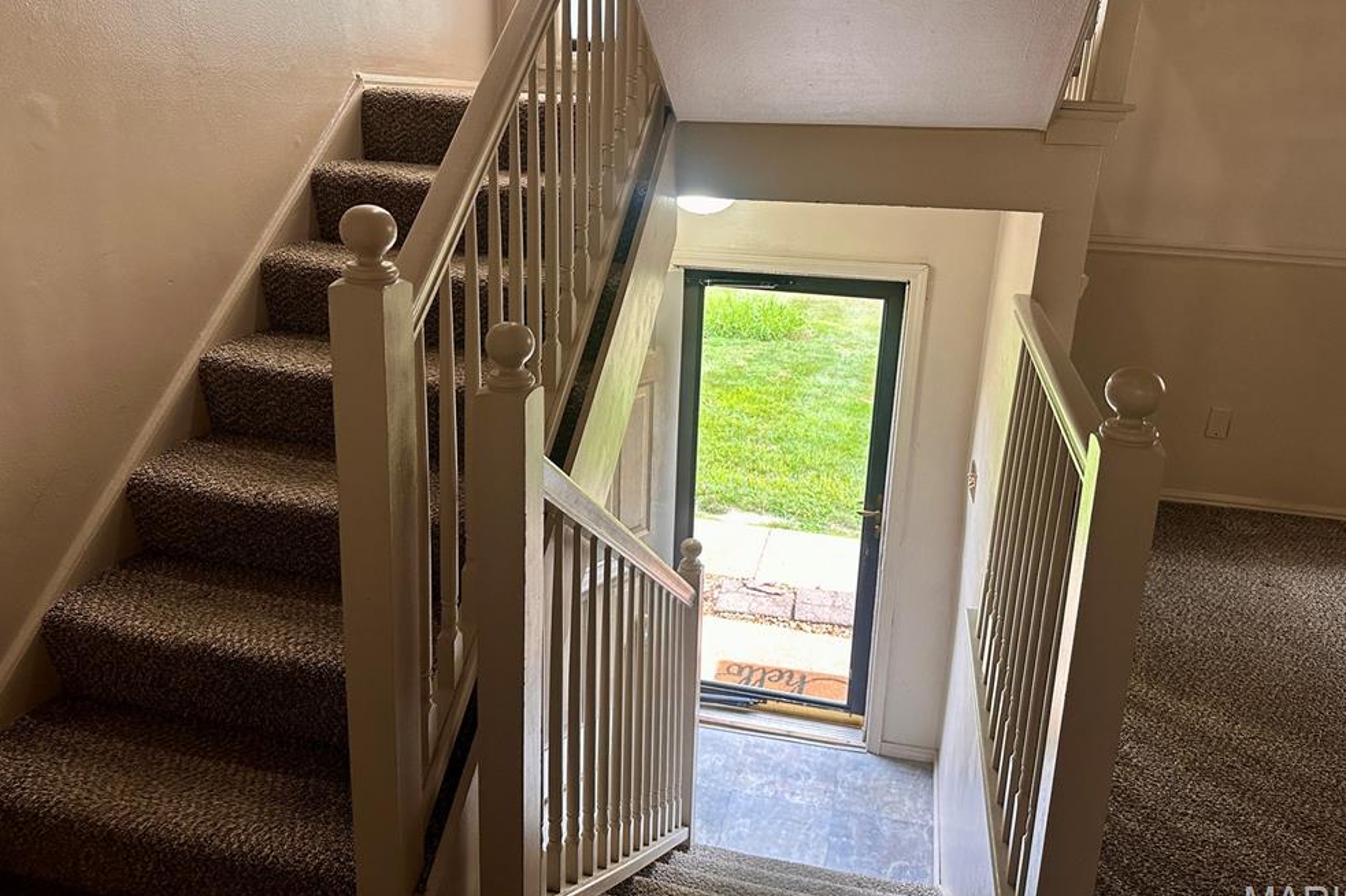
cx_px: 681
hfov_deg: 69.4
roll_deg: -2.8
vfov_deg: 49.5
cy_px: 405
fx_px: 972
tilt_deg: -15.7
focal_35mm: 26
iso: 250
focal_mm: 6.86
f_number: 1.78
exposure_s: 1/60
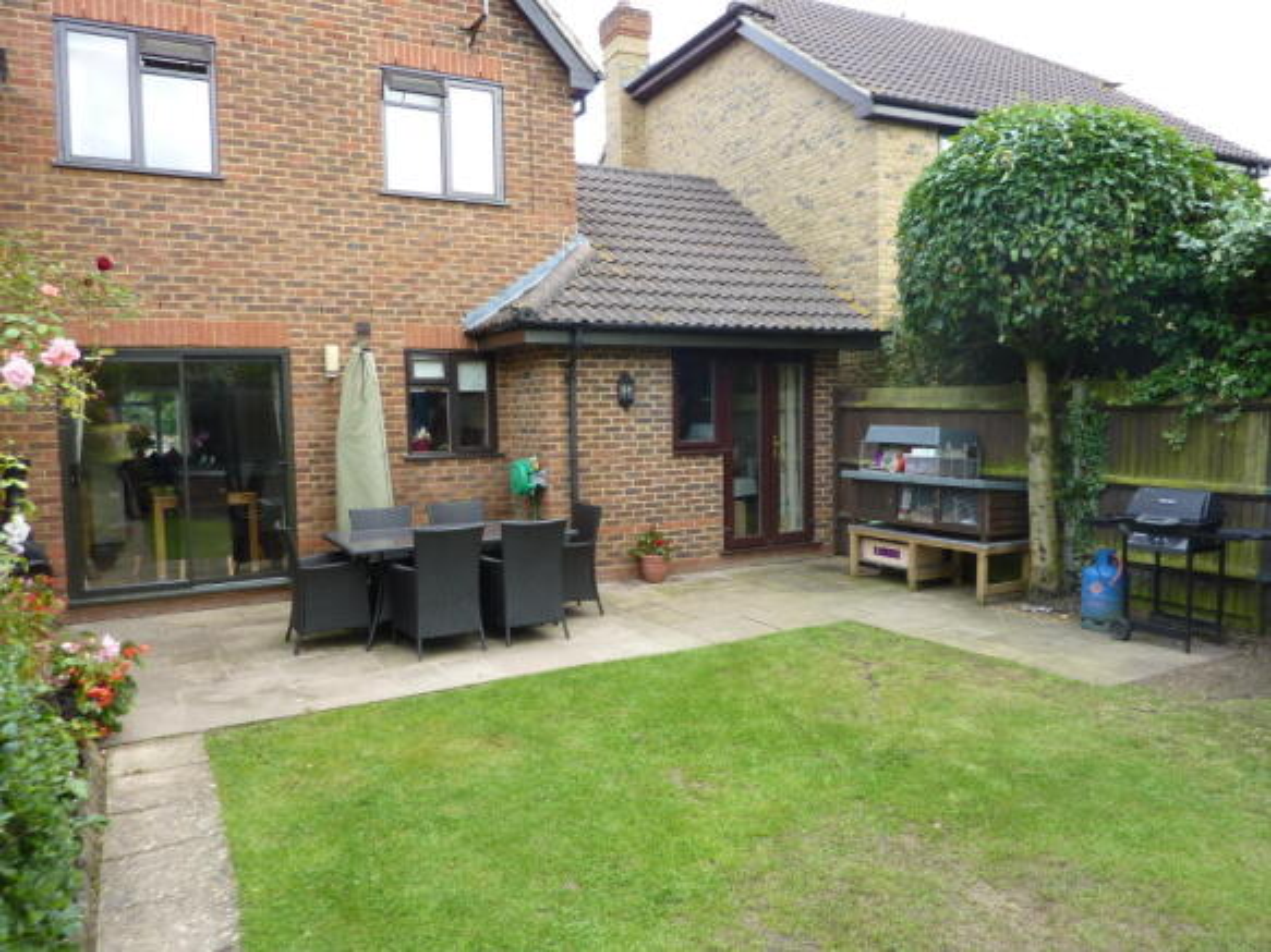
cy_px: 476
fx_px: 918
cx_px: 636
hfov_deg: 69.4
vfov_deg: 54.9
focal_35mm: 25
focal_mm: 4.1
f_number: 3.3
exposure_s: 1/80
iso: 80
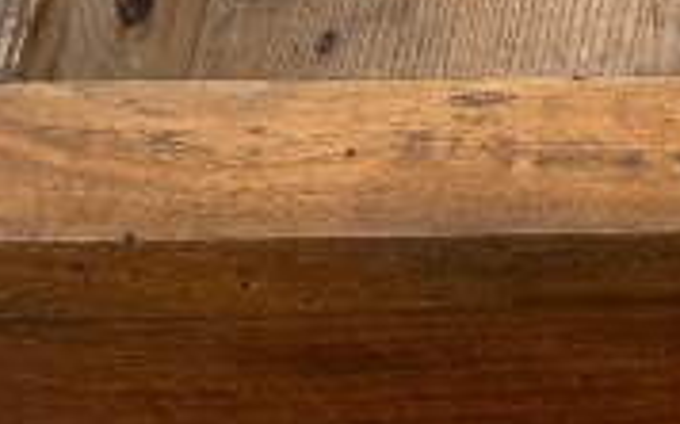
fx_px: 3445
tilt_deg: -50.5
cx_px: 1551
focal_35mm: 186
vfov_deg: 7.0
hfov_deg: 10.0
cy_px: 138
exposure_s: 1/282
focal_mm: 5.7
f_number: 1.5
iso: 40
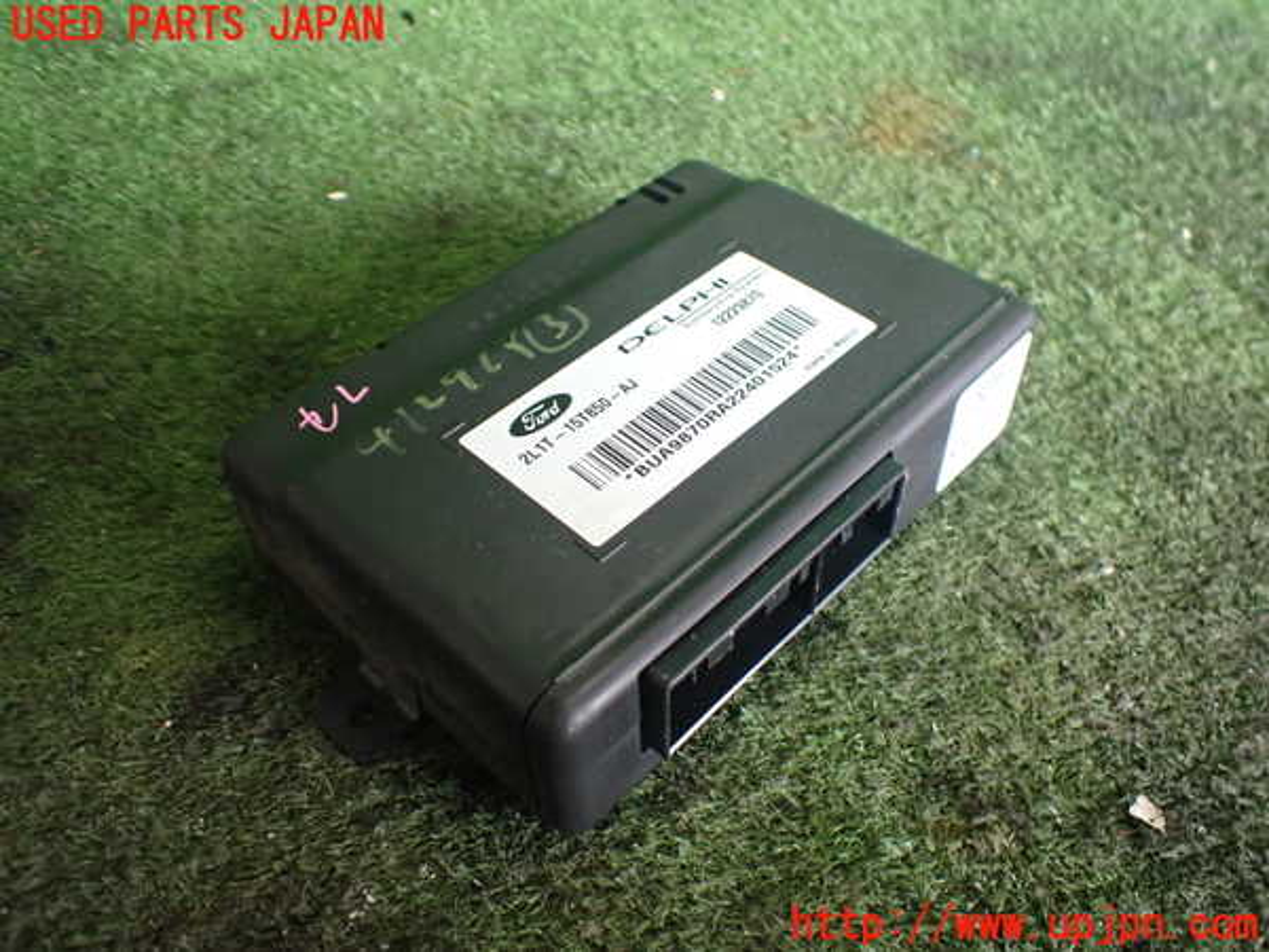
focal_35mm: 30
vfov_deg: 46.8
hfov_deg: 60.0
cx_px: 634
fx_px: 1100
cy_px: 476
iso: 500
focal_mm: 5.4
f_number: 2.3
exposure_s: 1/125
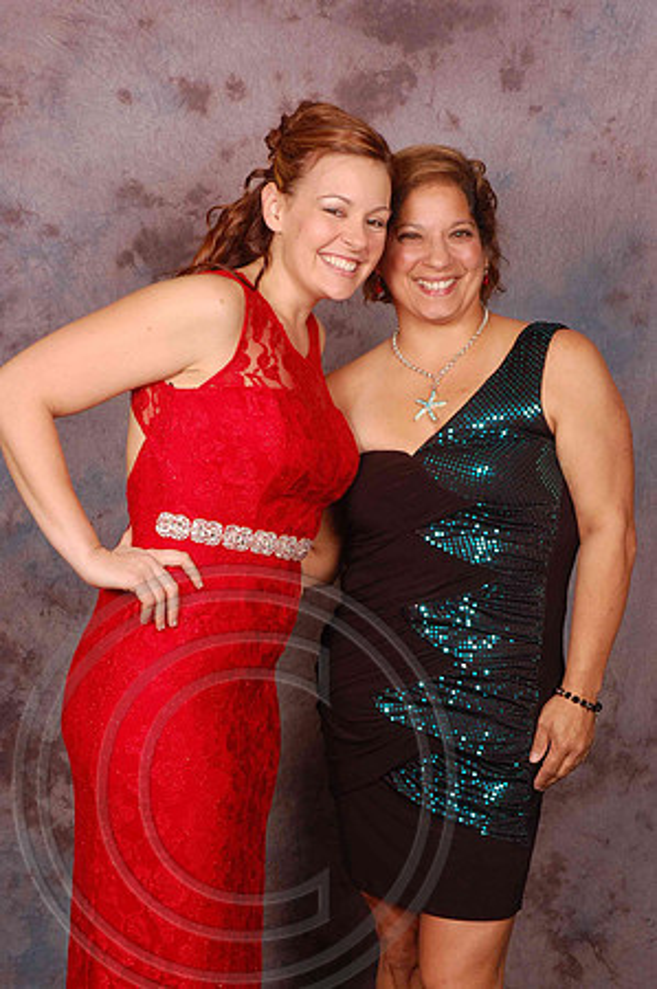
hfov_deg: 19.7
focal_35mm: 69
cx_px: 328
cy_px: 494
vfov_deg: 29.3
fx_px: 1893
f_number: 10
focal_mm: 46
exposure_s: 1/125
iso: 200
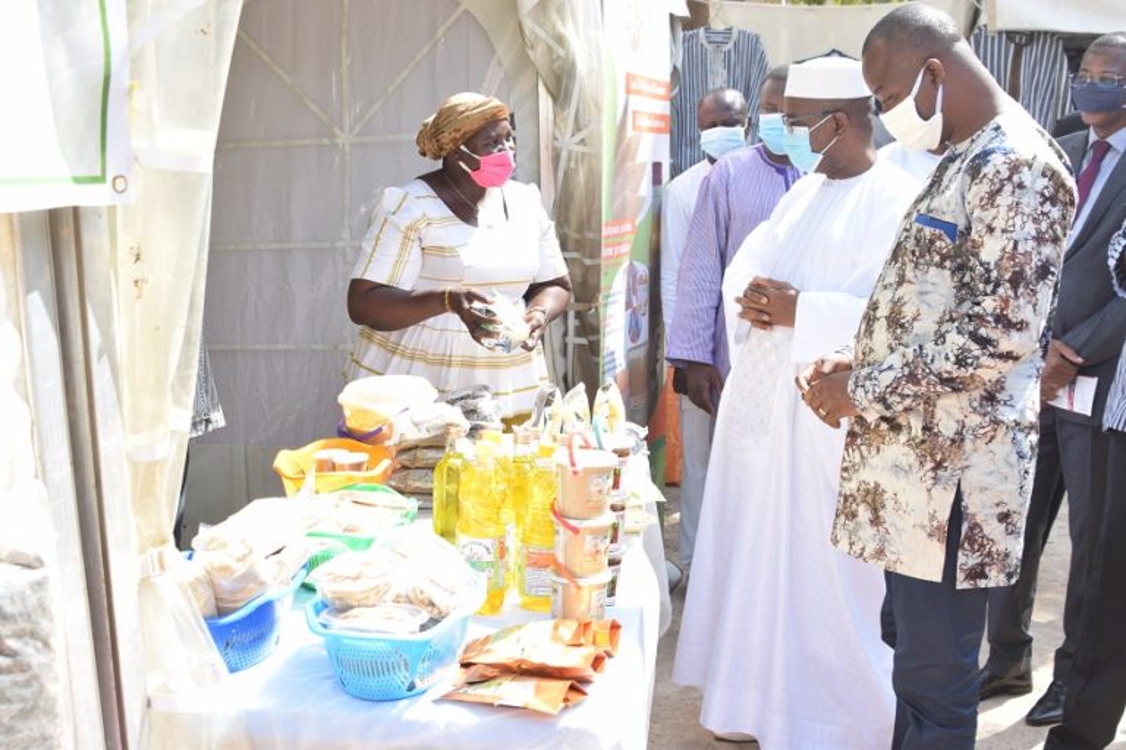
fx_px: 1314
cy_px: 375
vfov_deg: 31.9
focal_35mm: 42
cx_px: 563
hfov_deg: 46.4
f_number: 5.6
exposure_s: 1/80
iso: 100
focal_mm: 28
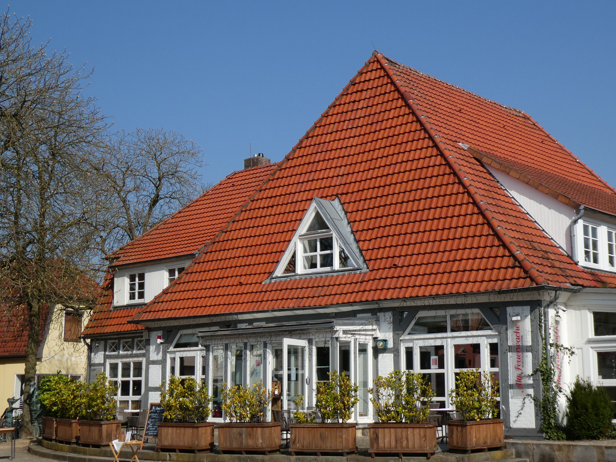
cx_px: 345
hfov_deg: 36.1
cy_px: 232
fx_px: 943
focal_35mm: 53
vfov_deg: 27.5
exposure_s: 1/1000
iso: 80
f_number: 3.9
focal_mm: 7.8
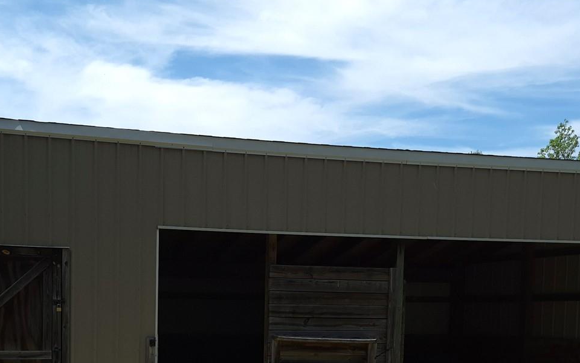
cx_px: 207
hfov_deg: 38.5
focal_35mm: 52
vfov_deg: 23.7
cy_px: 373
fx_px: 822
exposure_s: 1/1908
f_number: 1.8
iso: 50
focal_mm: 5.4
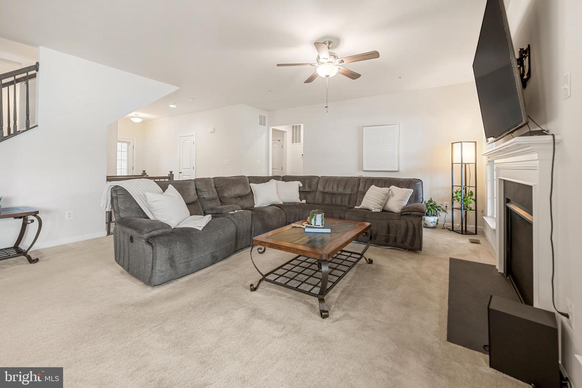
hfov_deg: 104.3
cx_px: 291
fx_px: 226
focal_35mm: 14
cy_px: 194
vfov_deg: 81.2
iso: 100
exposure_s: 1/3
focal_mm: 14
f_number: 4.5
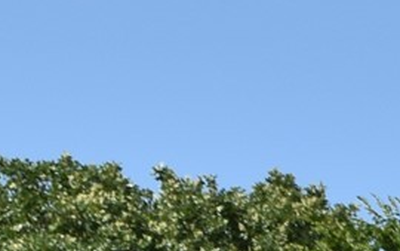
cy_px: 824
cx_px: 1105
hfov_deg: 5.0
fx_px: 4404
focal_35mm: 404
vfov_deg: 3.2
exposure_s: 1/200
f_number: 11
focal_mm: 35
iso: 100
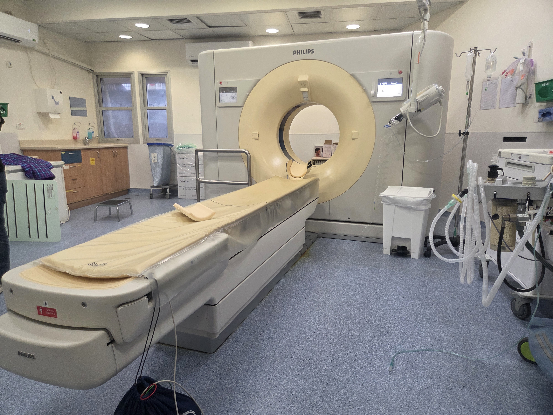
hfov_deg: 73.9
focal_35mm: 23
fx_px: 367
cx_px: 276
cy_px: 208
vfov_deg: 58.9
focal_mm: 5.4
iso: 250
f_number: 1.8
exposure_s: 1/100
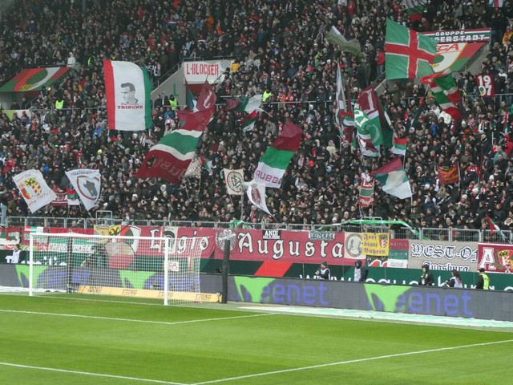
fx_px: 1571
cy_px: 192
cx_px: 256
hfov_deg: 18.5
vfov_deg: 14.0
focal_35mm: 106
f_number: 5.1
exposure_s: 1/125
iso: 640
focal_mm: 19
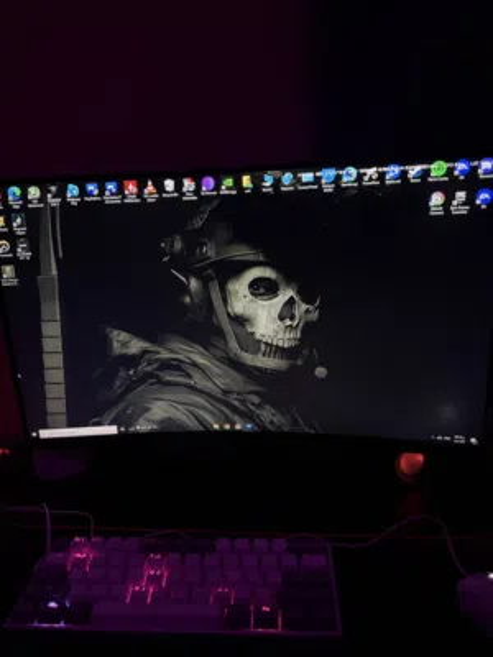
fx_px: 456
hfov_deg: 56.8
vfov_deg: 71.6
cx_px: 246
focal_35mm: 24
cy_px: 328
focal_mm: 6.76
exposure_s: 1/33
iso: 640
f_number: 1.78
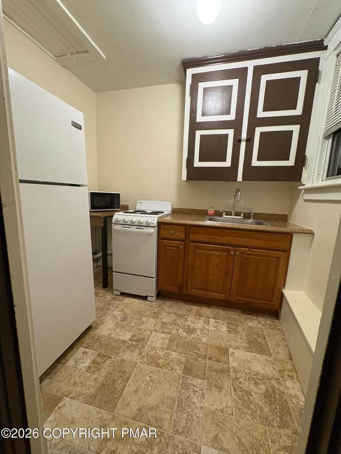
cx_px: 170
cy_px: 227
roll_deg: -2.6
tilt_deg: -8.7
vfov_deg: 102.1
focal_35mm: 14
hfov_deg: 85.7
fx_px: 184
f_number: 2.2
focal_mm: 2.22
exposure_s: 1/60
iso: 640
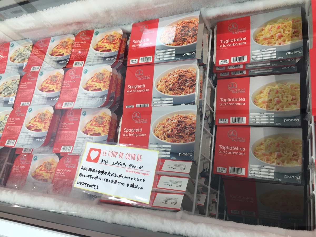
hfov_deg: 61.7
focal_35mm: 29
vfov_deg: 48.2
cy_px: 118
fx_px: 265
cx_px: 158
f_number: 2.2
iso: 50
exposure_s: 1/120
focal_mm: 4.15
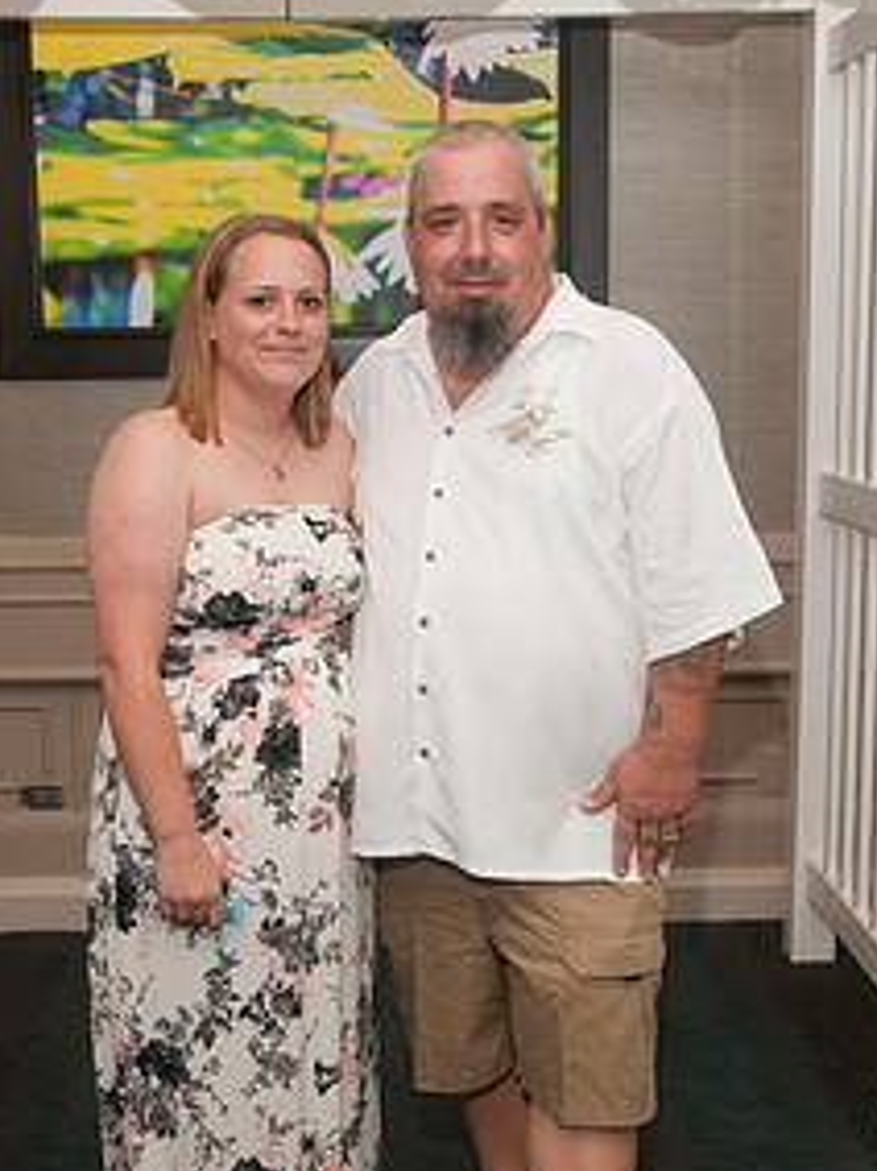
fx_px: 1859
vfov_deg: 34.8
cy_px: 708
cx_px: 416
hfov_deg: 26.5
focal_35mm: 55
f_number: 5.6
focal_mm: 24
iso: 400
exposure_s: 1/60
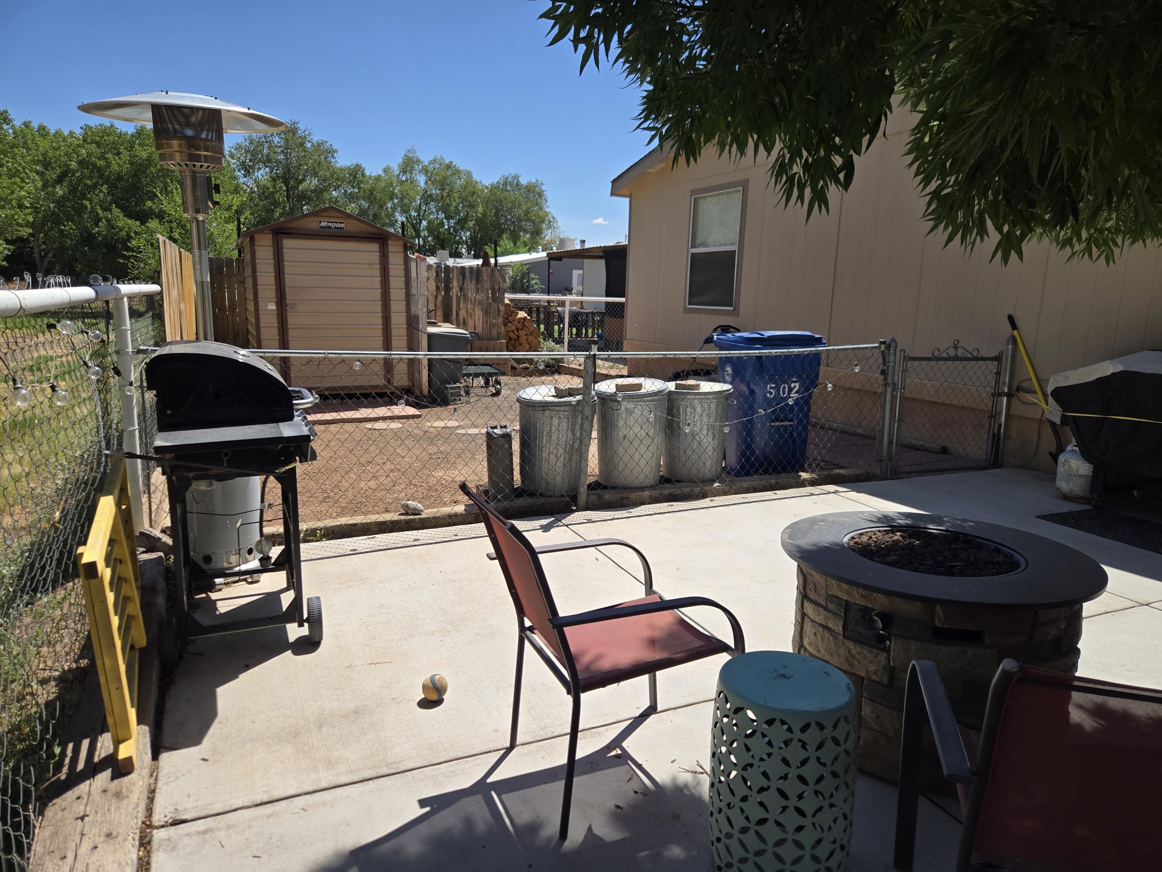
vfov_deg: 58.9
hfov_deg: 73.9
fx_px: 772
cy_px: 436
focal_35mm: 23
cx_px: 581
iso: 25
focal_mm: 5.4
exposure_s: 1/1709
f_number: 1.8
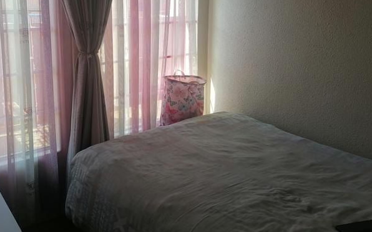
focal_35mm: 37
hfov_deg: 52.5
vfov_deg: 33.8
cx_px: 154
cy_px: 61
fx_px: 375
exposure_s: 1/101
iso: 50
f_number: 1.8
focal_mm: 5.3
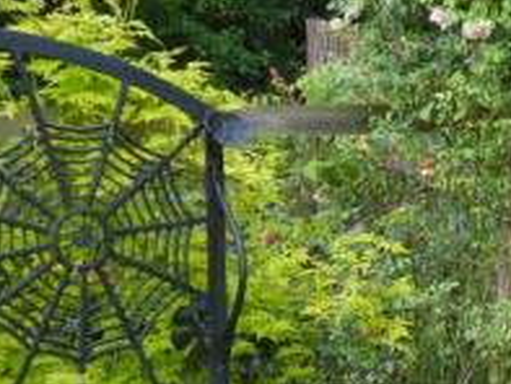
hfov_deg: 14.9
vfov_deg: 11.9
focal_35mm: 124
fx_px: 1832
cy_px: 105
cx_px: 733
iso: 800
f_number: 3.8
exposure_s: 1/250
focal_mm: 7.2
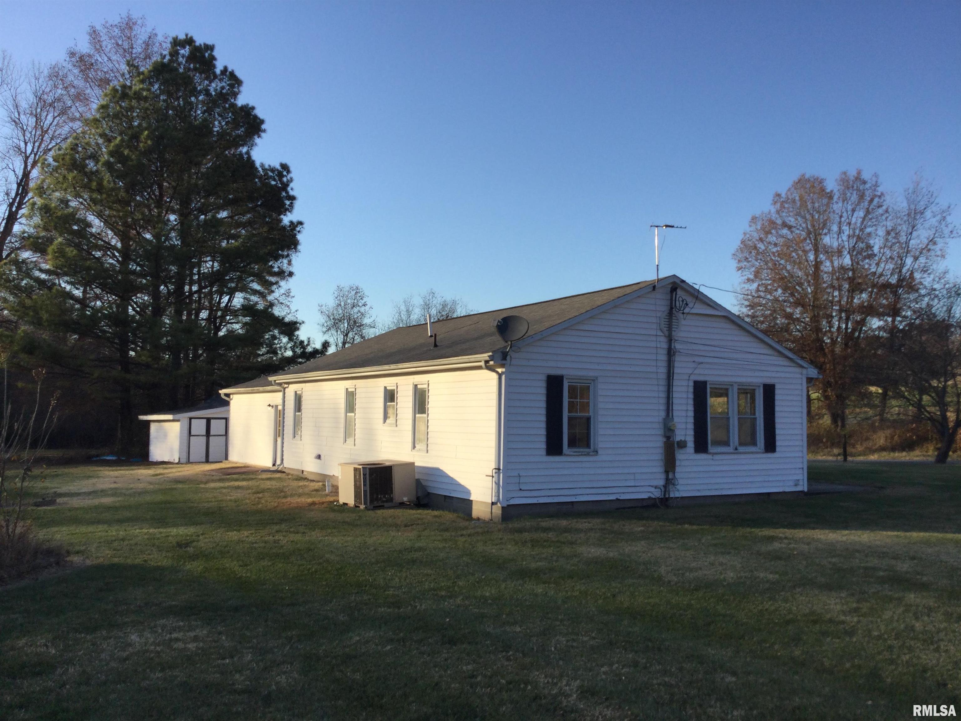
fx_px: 861
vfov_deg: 45.4
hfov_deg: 58.4
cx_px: 480
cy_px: 360
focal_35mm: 31
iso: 25
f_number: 2.4
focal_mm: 3.3
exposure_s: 1/646
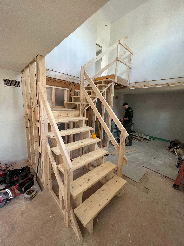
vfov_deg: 106.2
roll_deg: -3.2
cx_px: 92
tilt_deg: -9.6
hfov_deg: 89.9
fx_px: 92
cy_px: 123
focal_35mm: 13
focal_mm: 1.57
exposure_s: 1/74
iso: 250
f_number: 1.8
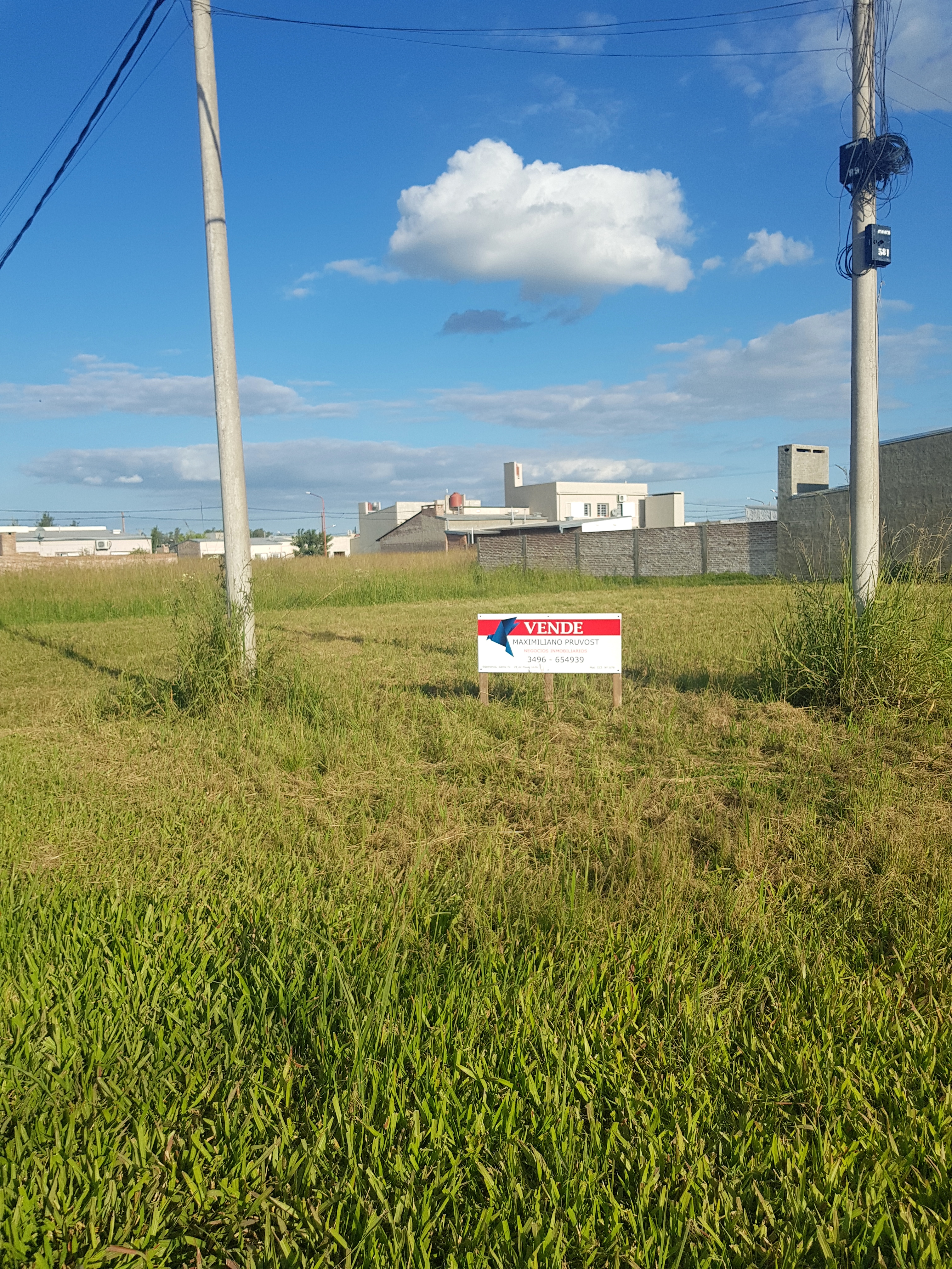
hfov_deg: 53.1
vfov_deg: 67.3
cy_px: 634
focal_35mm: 26
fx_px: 953
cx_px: 476
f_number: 1.7
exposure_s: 1/2480
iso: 40
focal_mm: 4.2
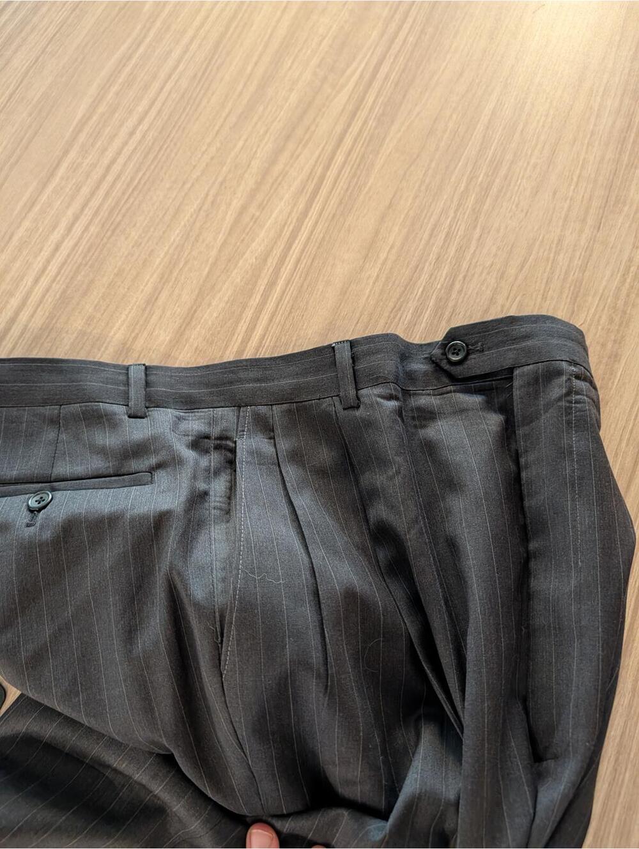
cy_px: 424
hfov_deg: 56.9
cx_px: 320
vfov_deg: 71.5
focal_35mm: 24
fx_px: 589
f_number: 1.68
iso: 1478
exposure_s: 1/60
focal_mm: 6.9
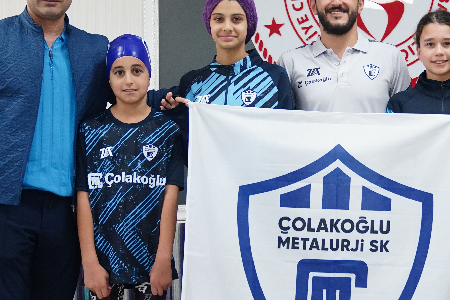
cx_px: 355
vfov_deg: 16.3
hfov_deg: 23.9
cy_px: 154
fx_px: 1050
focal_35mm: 84
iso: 5000
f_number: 2.8
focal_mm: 37
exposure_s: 1/800
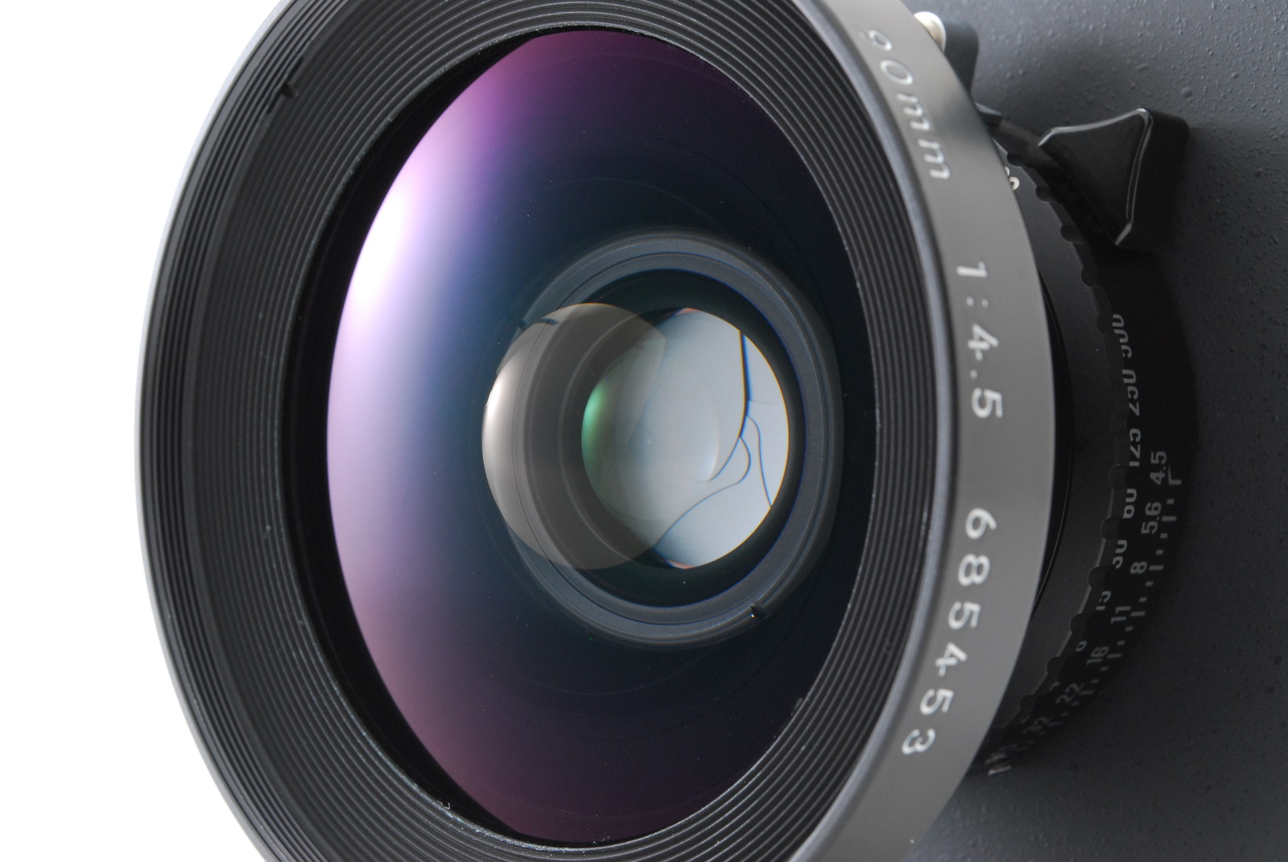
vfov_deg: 16.6
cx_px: 644
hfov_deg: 24.6
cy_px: 431
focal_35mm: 82
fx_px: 2955
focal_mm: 55
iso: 400
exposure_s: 1/125
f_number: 14
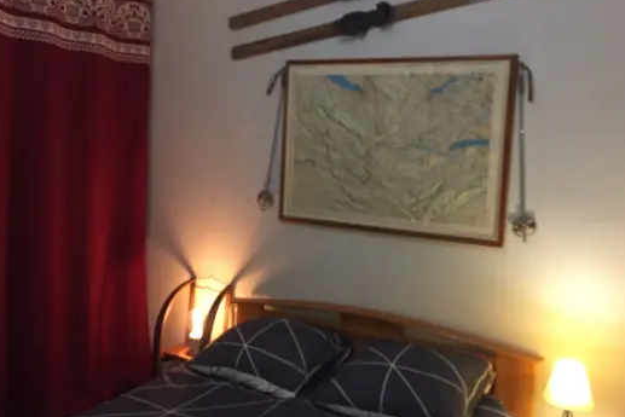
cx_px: 309
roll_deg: -2.4
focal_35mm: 35
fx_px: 608
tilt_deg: -3.0
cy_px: 179
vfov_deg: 37.8
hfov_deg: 54.4
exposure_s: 1/25
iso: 250
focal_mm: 4.15
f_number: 2.2
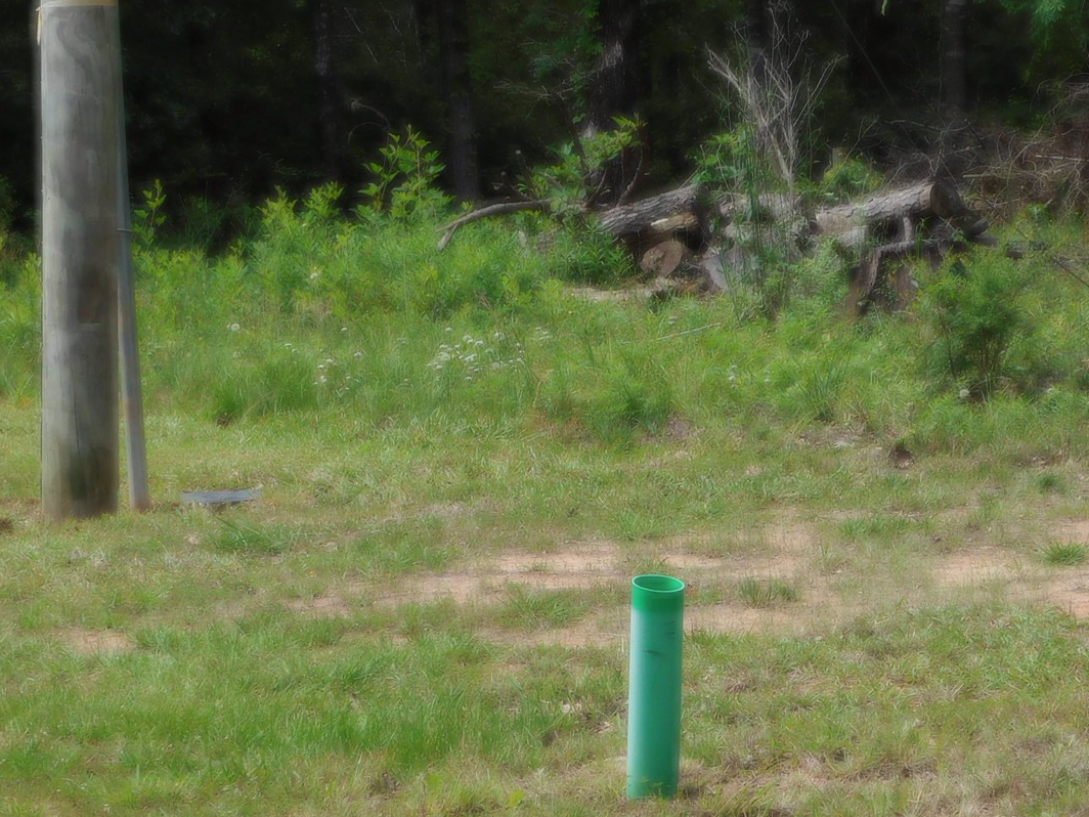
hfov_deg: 15.5
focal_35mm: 127
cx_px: 634
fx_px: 3995
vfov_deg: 11.7
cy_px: 560
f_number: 4.2
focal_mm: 11.7
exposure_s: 1/640
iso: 125
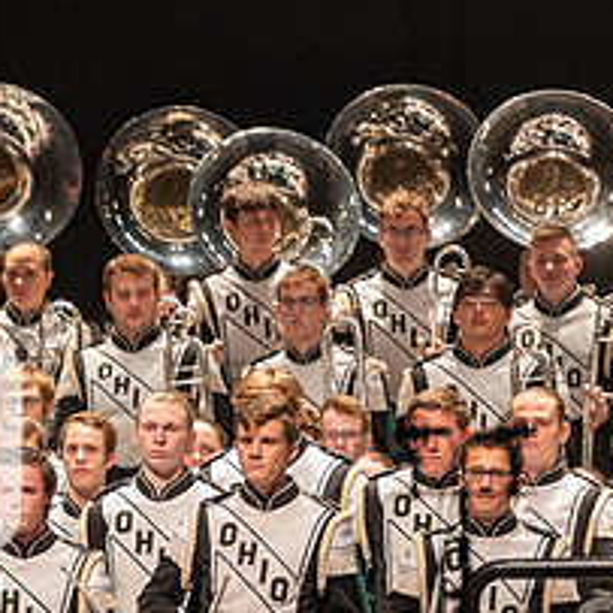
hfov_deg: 3.7
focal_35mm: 473
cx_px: -205
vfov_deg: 3.7
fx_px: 9477
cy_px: 474
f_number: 2.8
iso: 2500
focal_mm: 195
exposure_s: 1/500
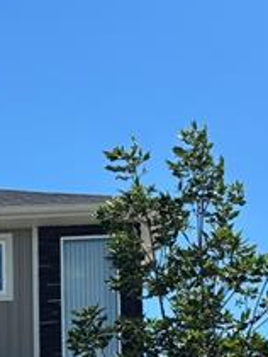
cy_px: 442
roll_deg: +2.0
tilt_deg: +5.9
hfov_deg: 14.9
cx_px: -75
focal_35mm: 95
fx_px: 979
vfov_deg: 19.3
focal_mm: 5.96
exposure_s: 1/3311
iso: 50
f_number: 1.6
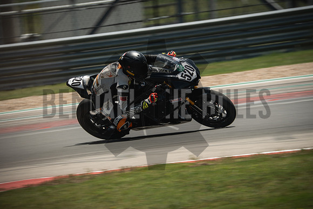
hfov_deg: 4.1
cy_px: 104
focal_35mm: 502
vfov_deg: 2.7
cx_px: 156
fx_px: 4365
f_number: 7.1
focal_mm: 334.9
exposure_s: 1/320
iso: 160
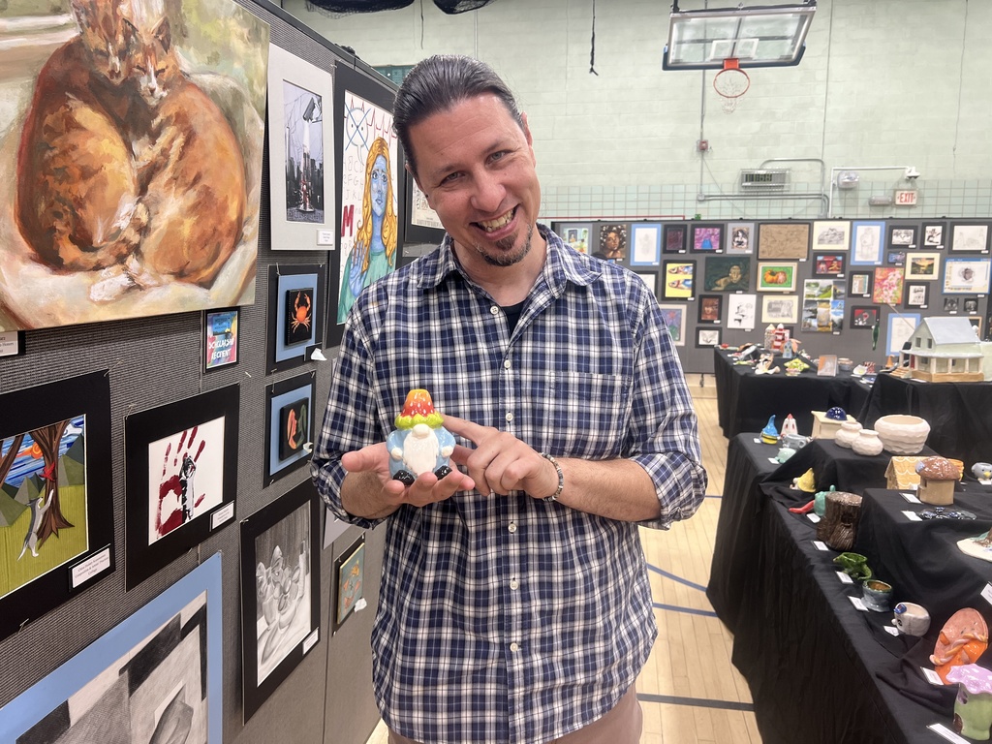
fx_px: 745
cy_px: 372
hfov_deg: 67.3
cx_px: 496
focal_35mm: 26
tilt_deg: -8.4
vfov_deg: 53.1
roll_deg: +0.8
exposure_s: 1/60
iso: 64
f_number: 1.5
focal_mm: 5.7
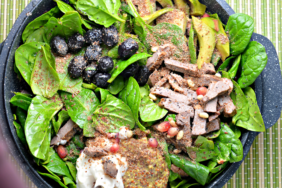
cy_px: 94
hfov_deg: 24.6
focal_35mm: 82
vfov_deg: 16.5
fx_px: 646
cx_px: 141
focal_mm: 55
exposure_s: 1/25
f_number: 5.6
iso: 100
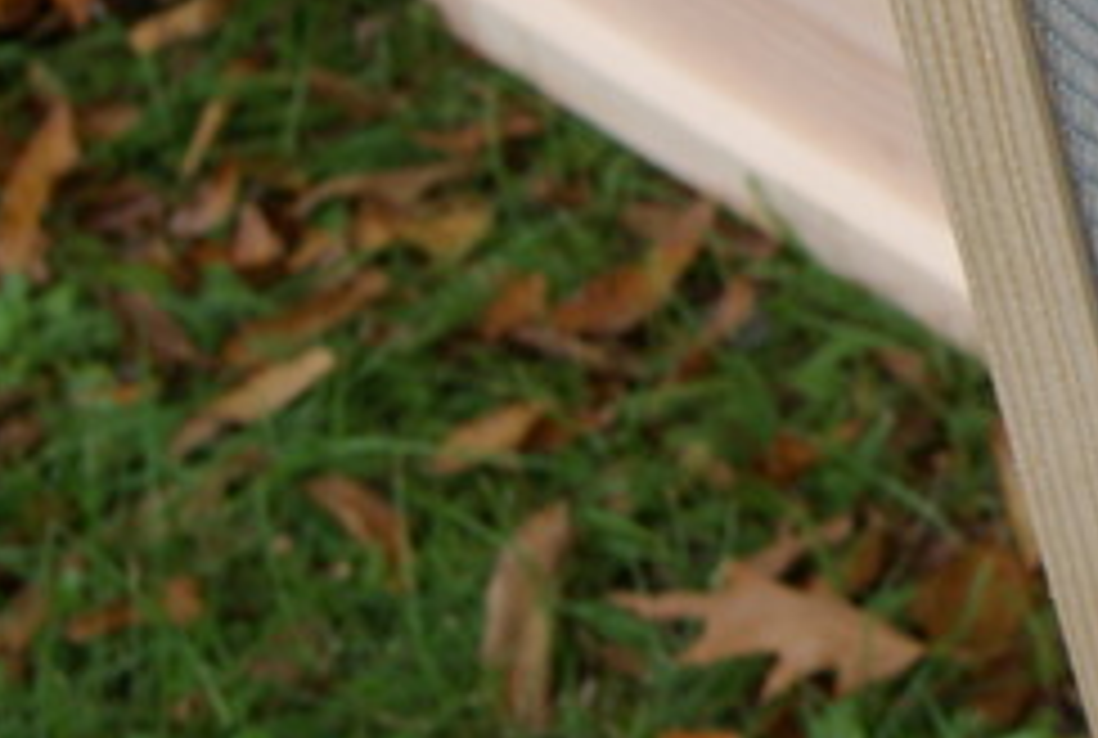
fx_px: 4128
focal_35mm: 135
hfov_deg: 13.7
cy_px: 88
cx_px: 1930
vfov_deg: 10.2
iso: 100
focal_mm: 22
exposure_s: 1/60
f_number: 5
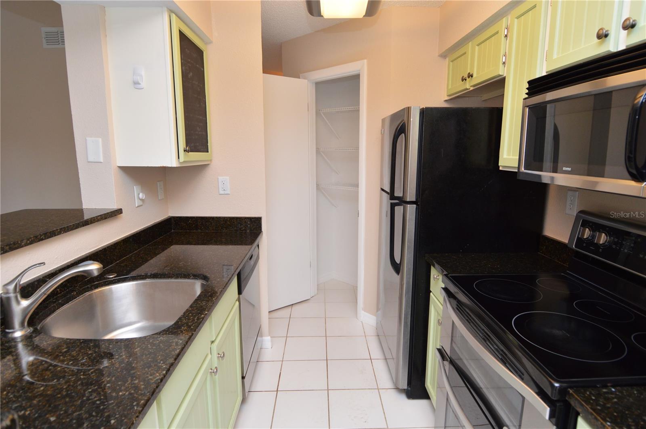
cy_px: 214
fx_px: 323
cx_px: 323
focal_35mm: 18
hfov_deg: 90.1
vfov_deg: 67.3
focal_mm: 12
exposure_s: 1/60
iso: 500
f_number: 4
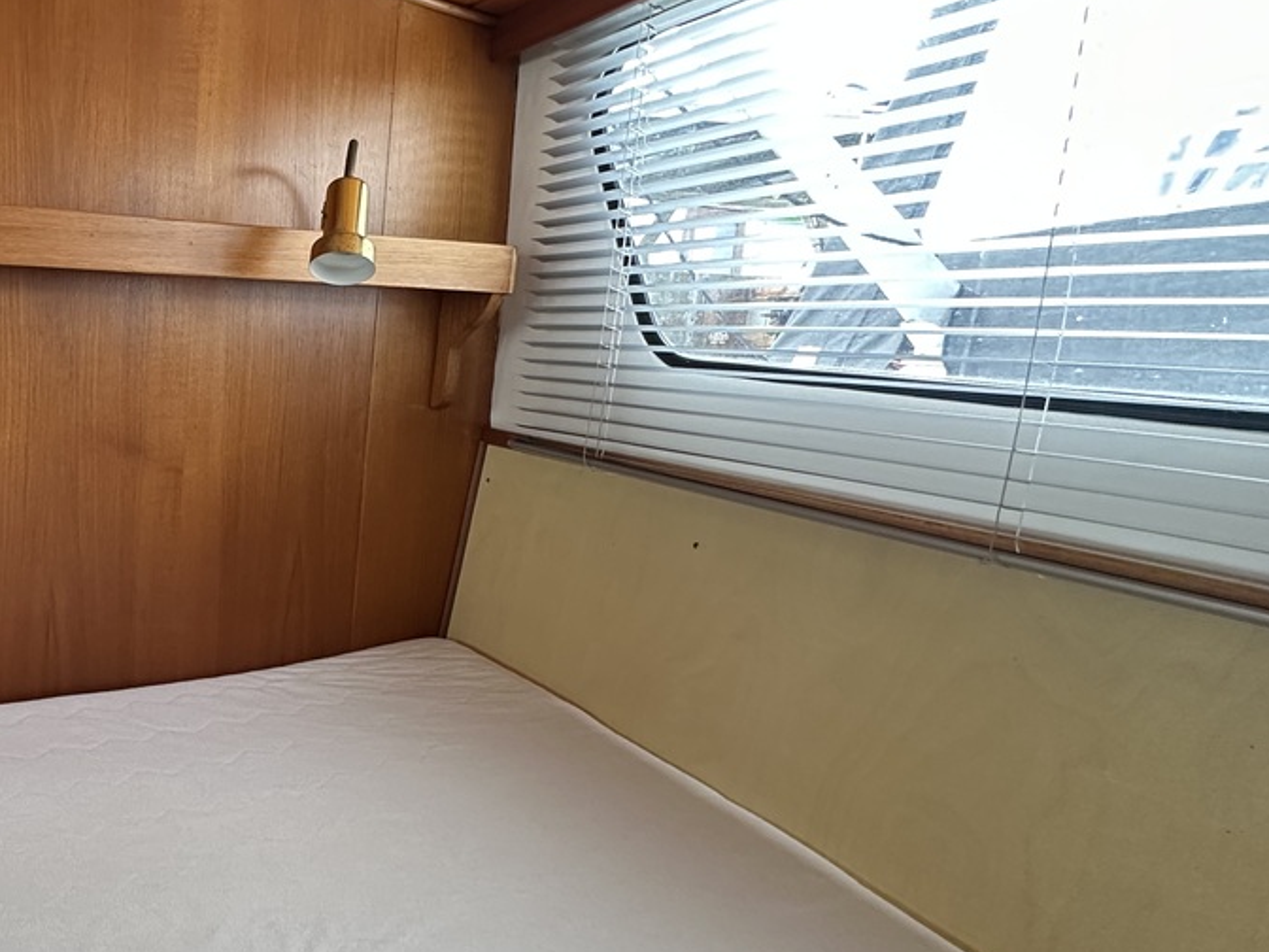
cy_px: 467
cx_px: 178
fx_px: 916
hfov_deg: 60.9
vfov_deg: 54.9
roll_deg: -1.9
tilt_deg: -9.0
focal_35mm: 25
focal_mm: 2.22
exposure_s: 1/96
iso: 320
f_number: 2.2
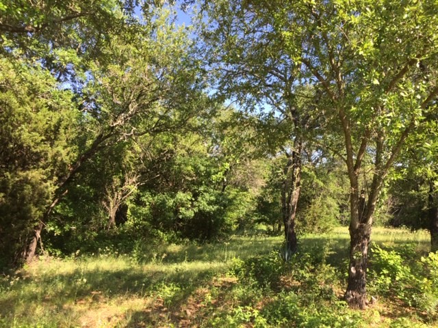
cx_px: 219
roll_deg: -2.8
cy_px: 164
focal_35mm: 29
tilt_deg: -0.8
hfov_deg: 61.7
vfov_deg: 48.2
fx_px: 367
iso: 32
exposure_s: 1/542
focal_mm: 4.15
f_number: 2.2
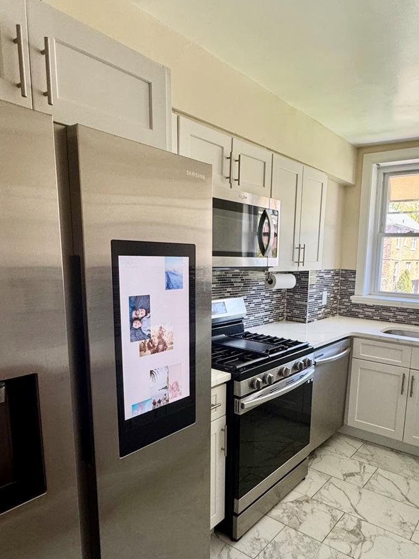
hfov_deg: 55.8
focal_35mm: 24
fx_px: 387
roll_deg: -1.5
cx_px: 274
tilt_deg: -10.2
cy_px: 326
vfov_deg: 71.1
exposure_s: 1/120
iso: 200
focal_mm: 2.22
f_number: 2.2
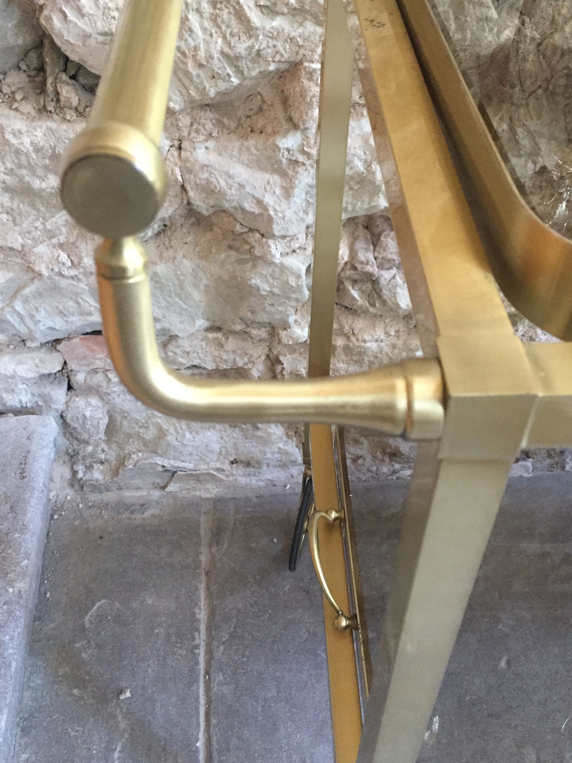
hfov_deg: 40.7
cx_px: 266
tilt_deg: -44.3
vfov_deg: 52.6
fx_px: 771
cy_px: 387
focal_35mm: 35
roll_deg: +3.3
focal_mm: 4.15
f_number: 2.2
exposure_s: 1/25
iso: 250
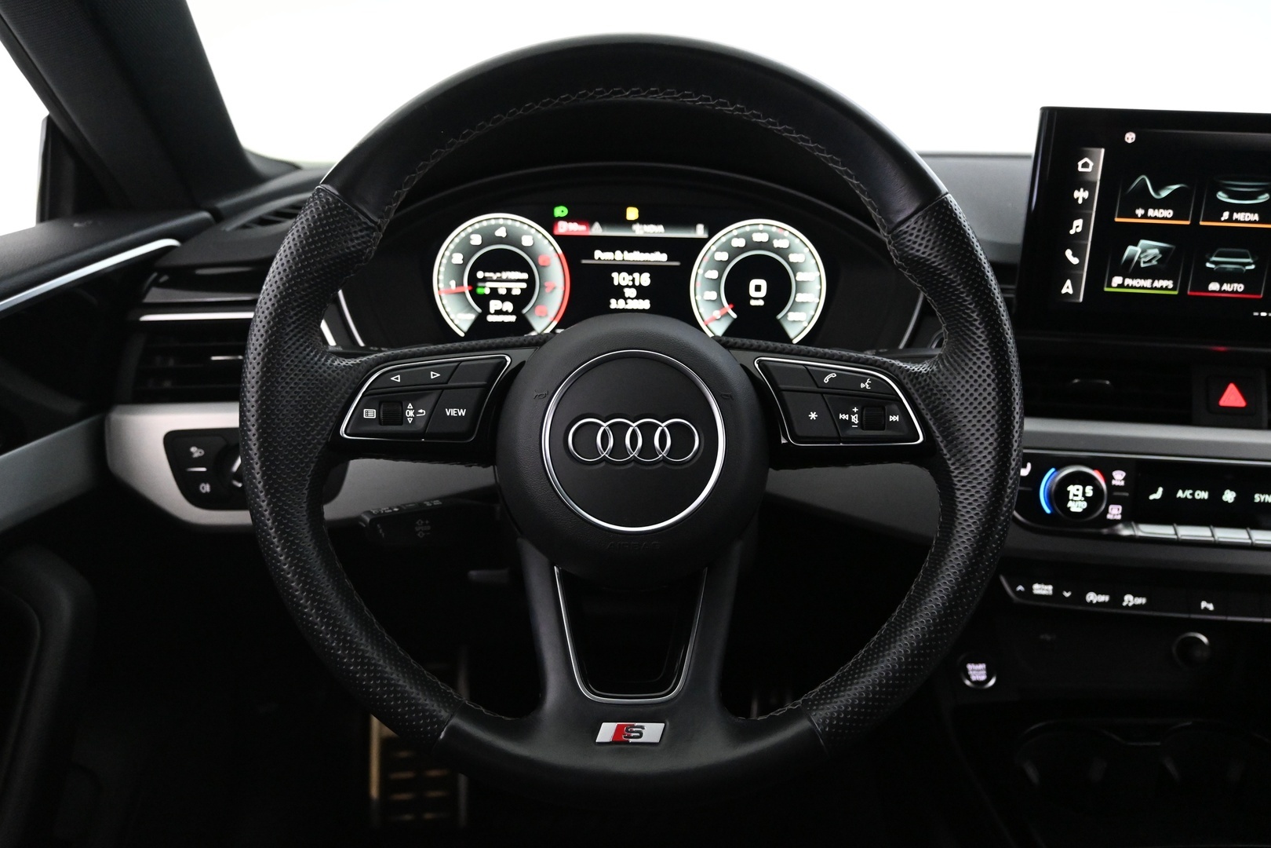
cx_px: 636
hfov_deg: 61.9
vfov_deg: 43.6
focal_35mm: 30
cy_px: 424
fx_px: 1059
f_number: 3.8
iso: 4500
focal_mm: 20
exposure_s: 1/30
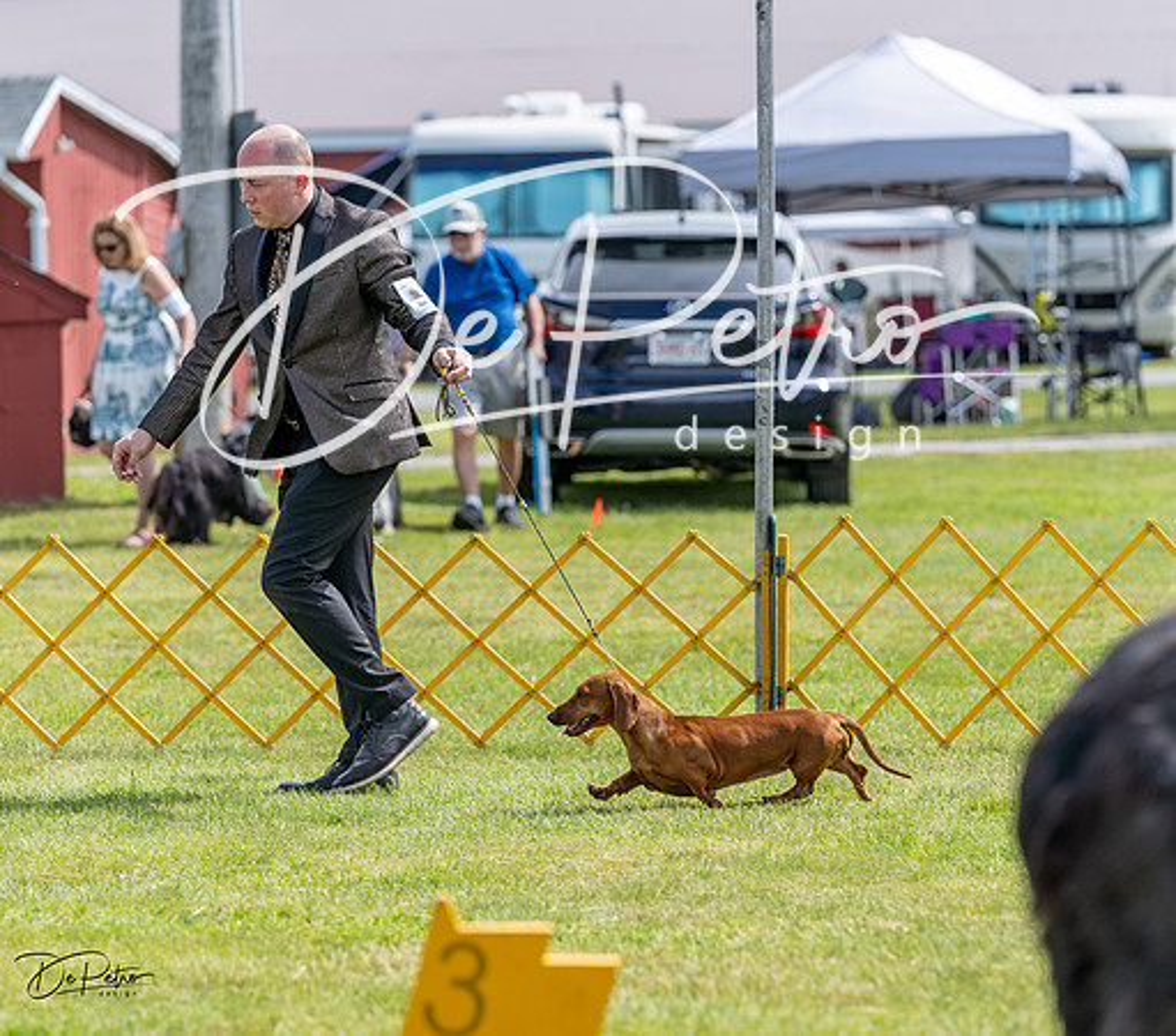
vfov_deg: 9.9
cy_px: 518
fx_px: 5992
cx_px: 603
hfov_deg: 11.2
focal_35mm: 165
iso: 125
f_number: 3.5
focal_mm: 131
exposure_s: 1/1000
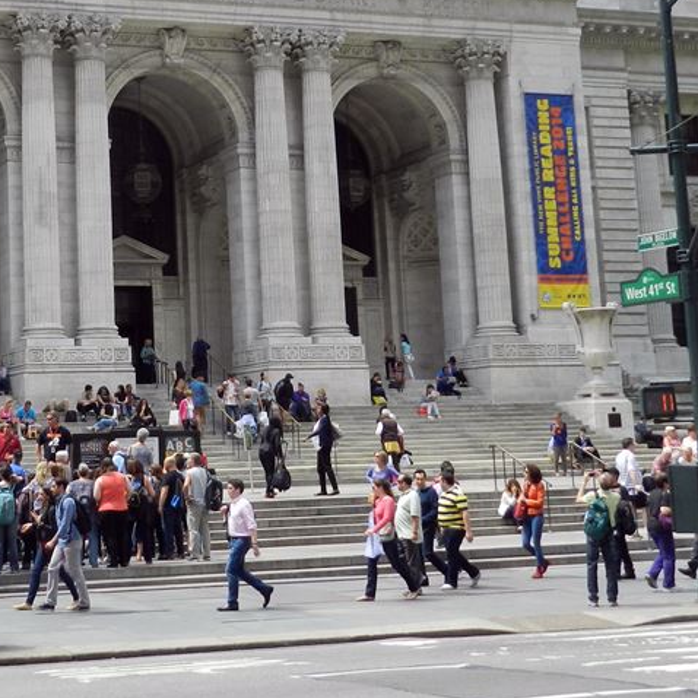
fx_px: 1643
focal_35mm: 72
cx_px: 117
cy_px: 143
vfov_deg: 23.6
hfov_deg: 23.6
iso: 160
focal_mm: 6.7
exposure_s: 1/400
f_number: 4
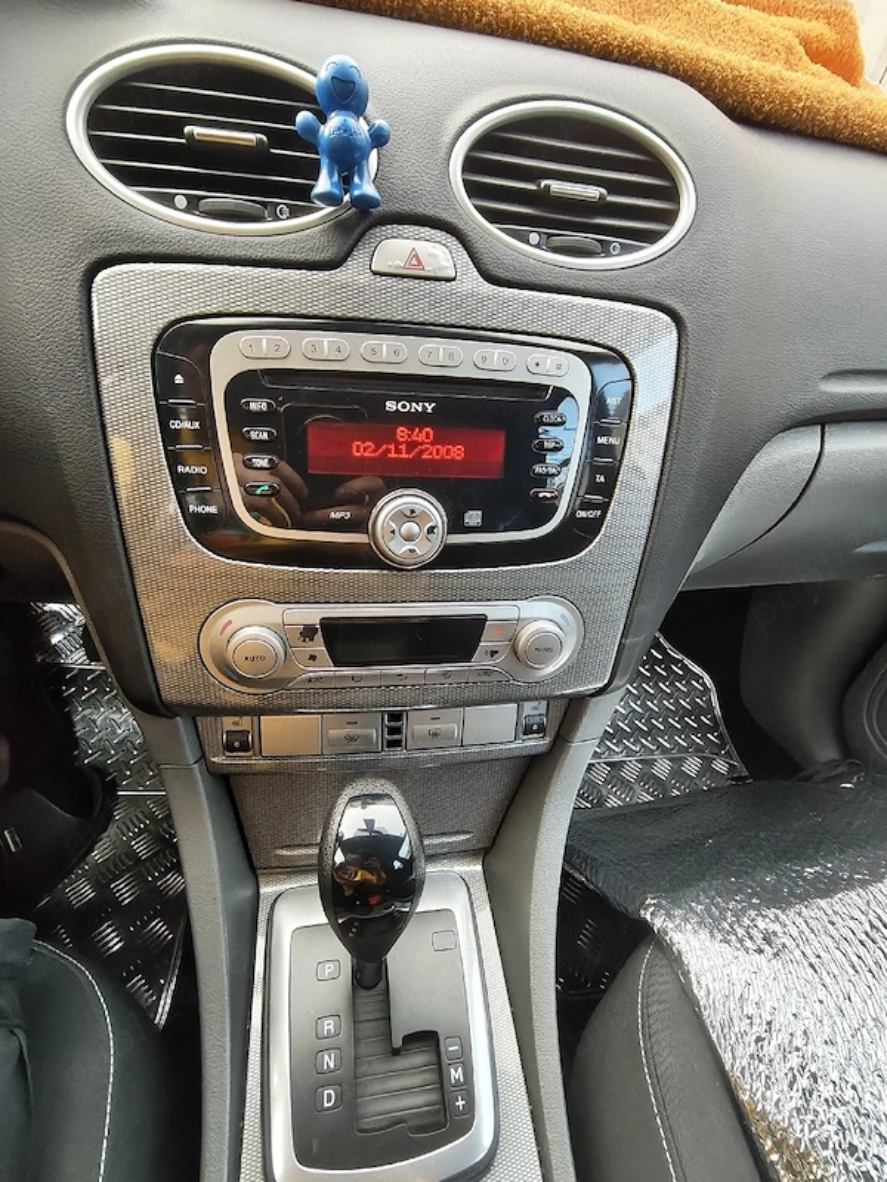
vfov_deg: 98.1
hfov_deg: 81.8
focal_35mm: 15
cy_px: 591
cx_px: 444
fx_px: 512
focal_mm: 1.64
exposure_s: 1/50.3
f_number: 2.2
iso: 563
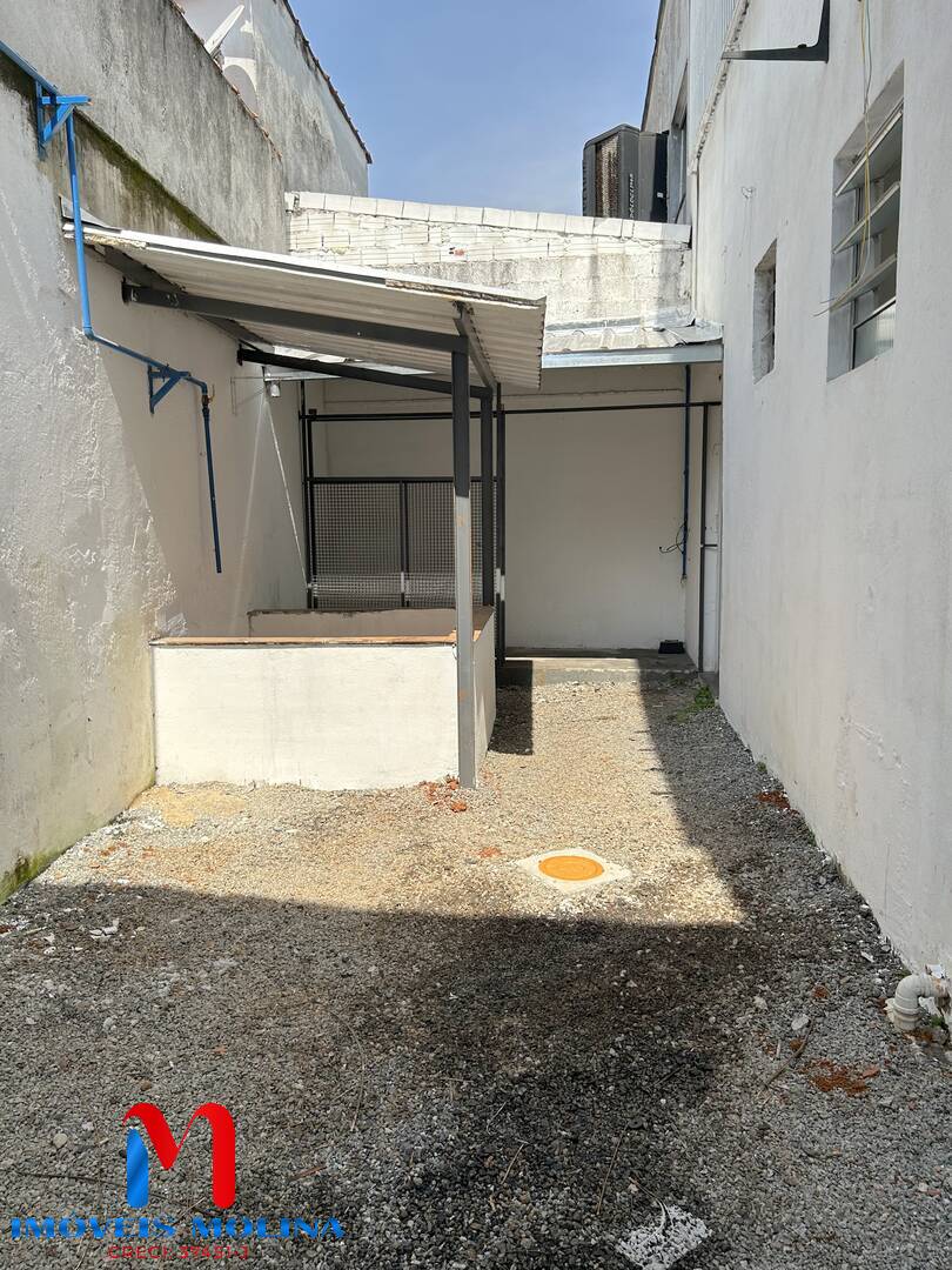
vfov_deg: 67.3
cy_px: 635
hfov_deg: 53.1
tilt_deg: -6.6
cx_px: 476
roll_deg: -0.1
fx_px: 953
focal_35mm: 26
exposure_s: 1/3968
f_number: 1.5
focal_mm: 5.7
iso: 50
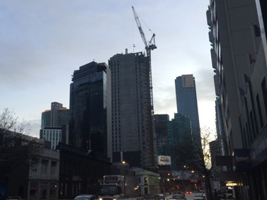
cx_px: 93
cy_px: 88
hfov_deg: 46.2
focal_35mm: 40
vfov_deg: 35.9
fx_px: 309
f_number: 2.2
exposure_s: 1/60
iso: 40
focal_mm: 4.15
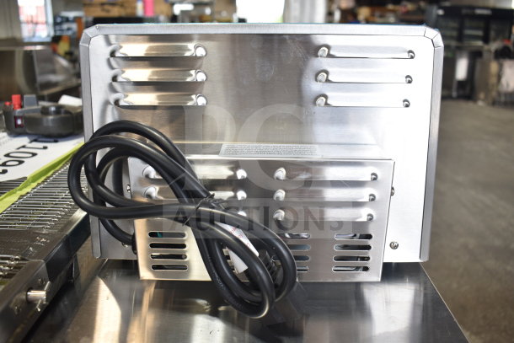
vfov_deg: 43.6
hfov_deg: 61.9
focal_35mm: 30
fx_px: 428
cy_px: 172
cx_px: 257
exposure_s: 1/80
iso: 200
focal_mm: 20
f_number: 4.5
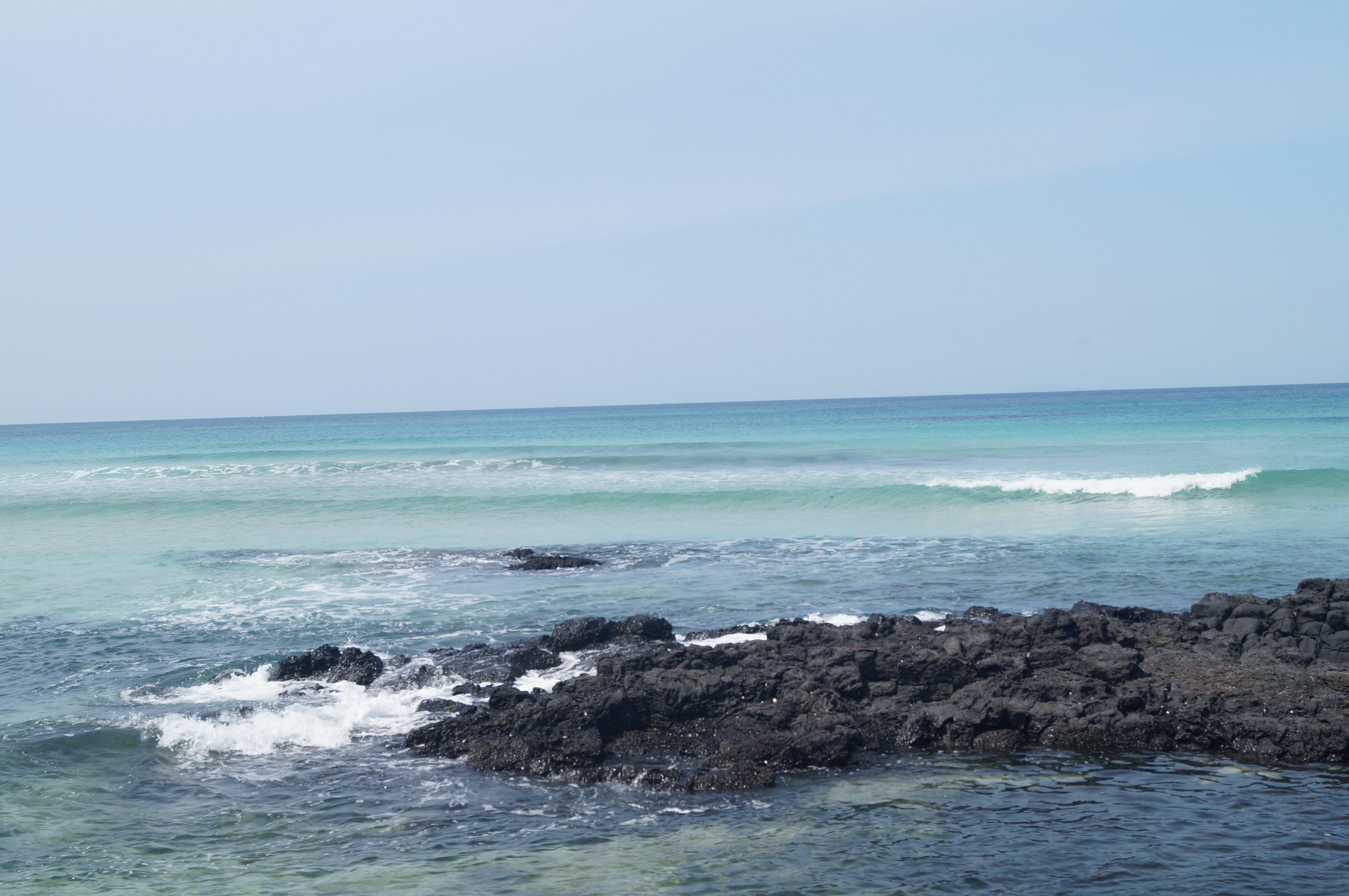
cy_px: 448
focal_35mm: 52
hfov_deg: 37.9
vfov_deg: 25.7
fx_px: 1965
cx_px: 674
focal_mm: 35
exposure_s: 1/320
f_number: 9
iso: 100
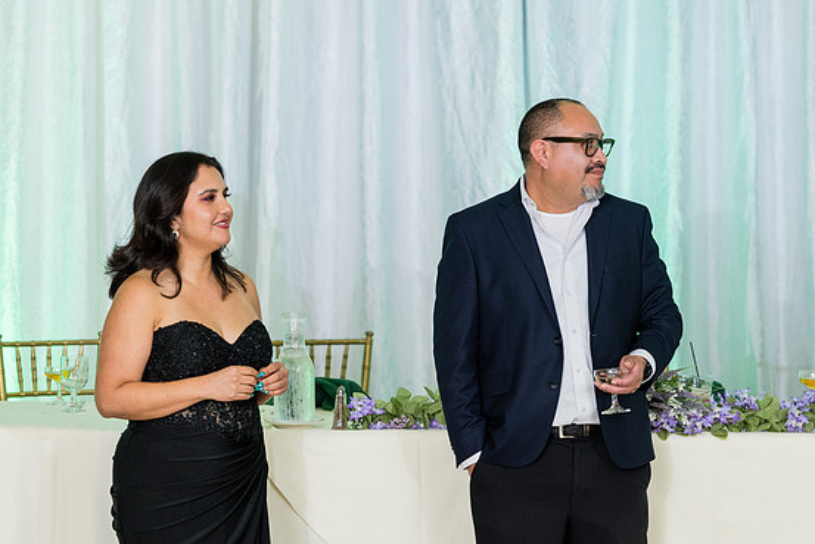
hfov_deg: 19.1
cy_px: 282
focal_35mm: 107
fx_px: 2423
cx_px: 416
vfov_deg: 12.8
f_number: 2.8
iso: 1600
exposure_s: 1/250
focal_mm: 102
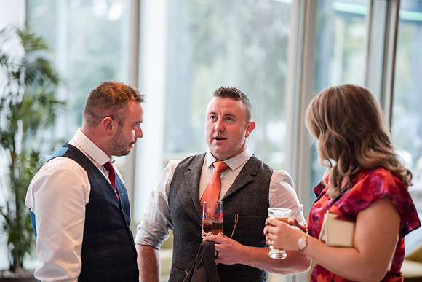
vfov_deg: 16.1
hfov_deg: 23.9
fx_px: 997
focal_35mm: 85
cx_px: 211
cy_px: 141
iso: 320
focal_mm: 85
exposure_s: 1/250
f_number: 1.4
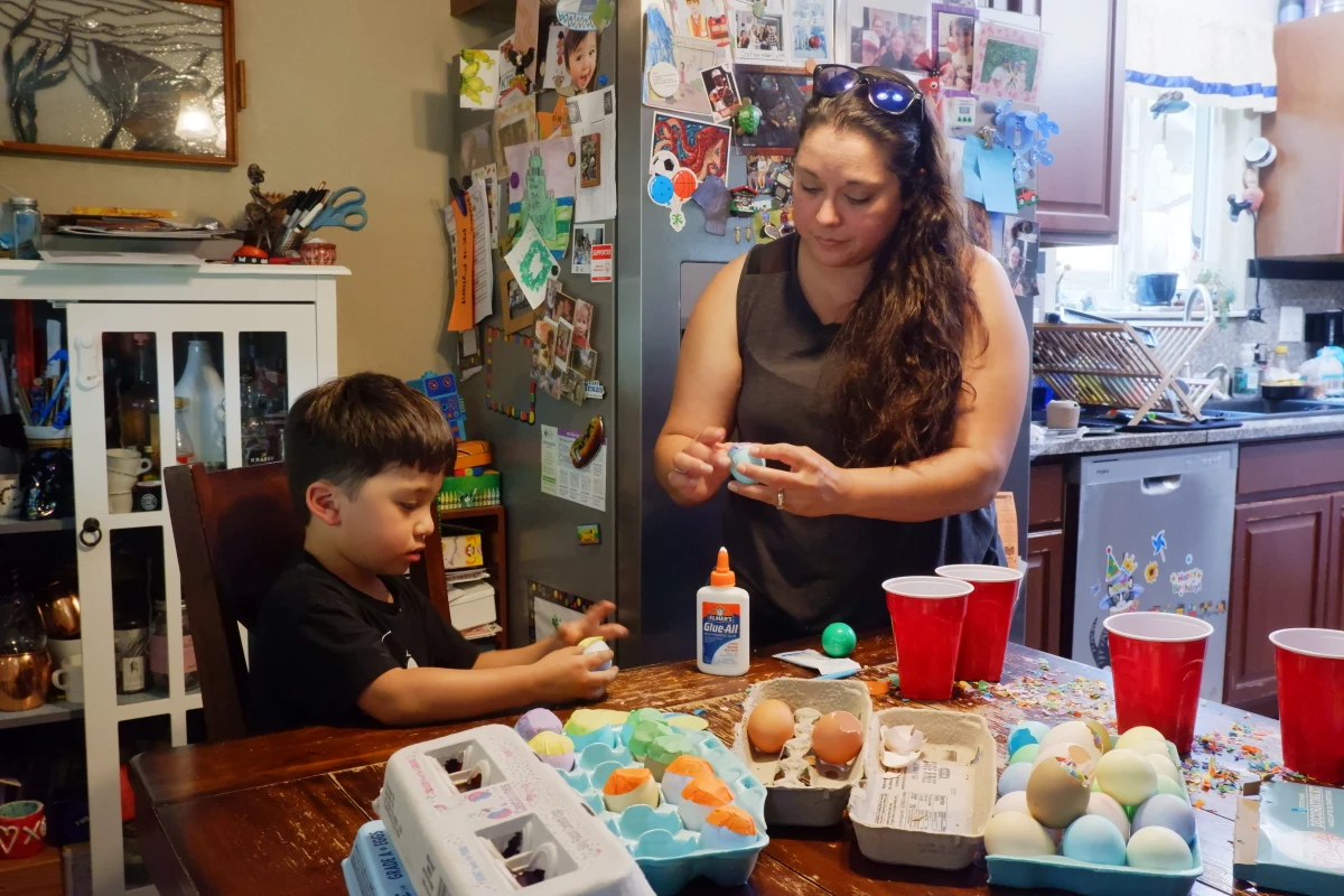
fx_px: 1232
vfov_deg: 40.0
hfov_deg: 57.2
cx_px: 672
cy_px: 448
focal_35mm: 33
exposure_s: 1/30
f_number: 9
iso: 6400
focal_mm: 22.1
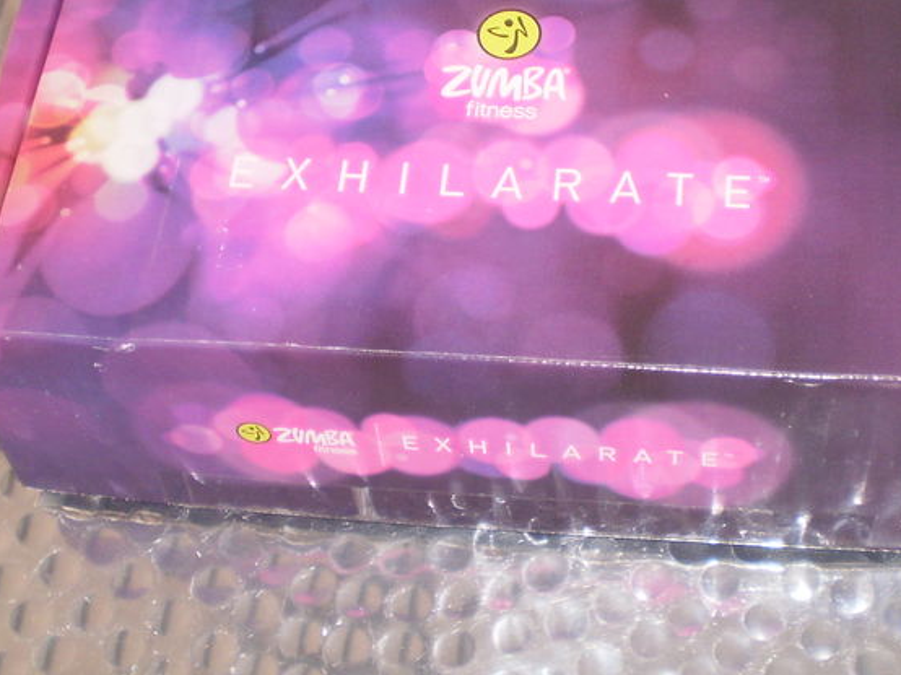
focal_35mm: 65
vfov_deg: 22.5
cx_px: 535
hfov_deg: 29.8
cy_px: 257
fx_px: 1691
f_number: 3.1
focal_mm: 6.3
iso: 125
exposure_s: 1/30
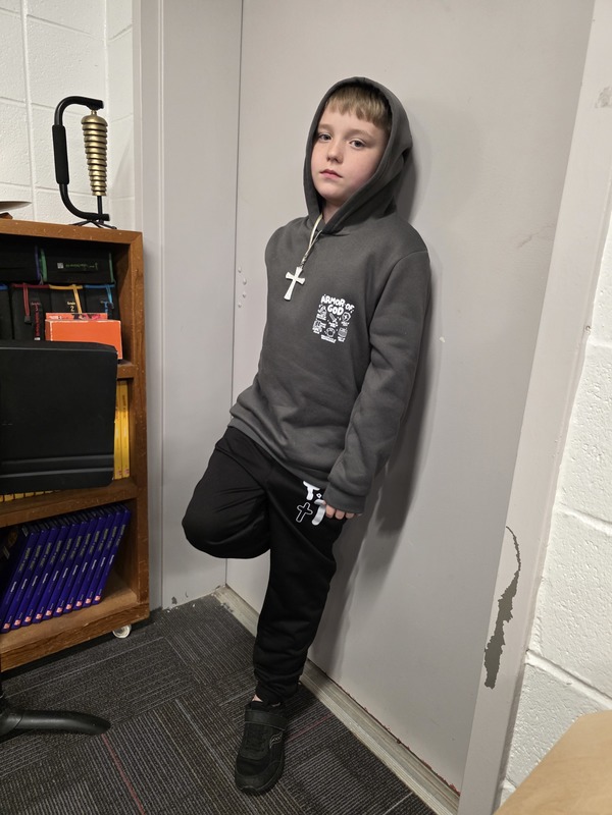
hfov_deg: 58.9
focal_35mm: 23
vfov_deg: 73.9
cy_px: 408
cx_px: 306
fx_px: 542
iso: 500
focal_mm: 6.3
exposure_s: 1/120
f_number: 1.7
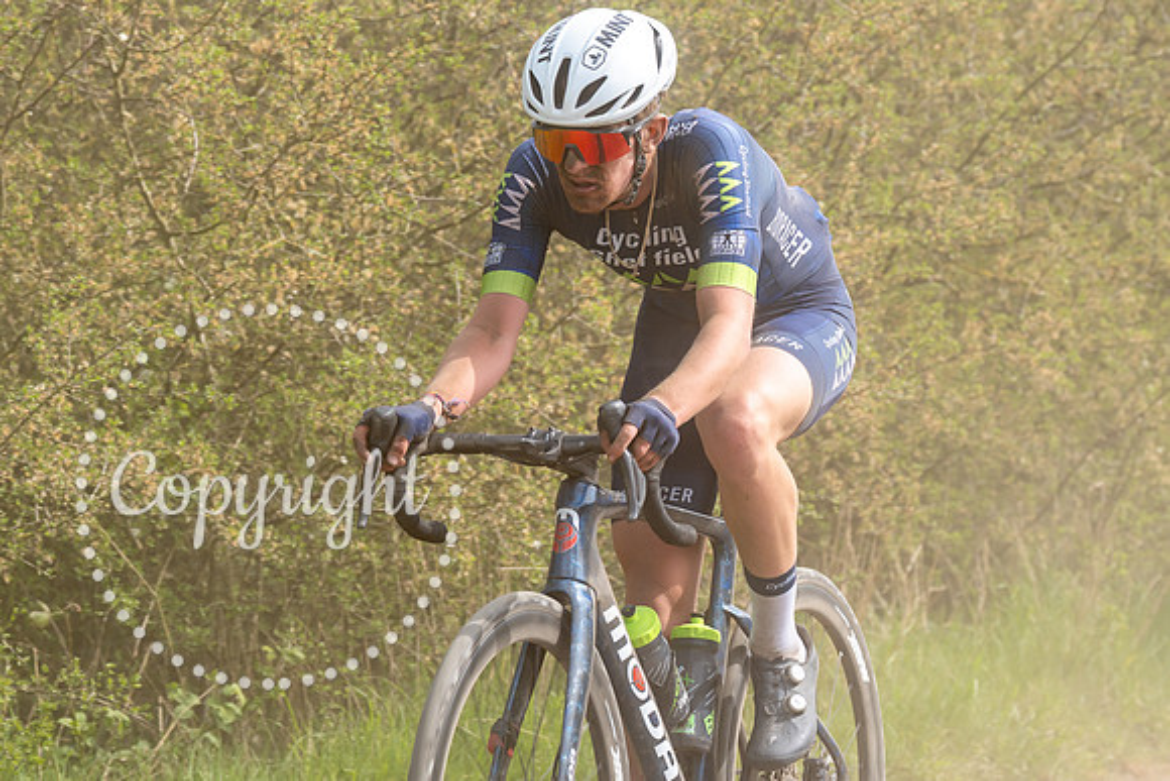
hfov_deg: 14.3
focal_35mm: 144
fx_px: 4670
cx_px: 517
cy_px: 265
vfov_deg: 9.5
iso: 250
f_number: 5
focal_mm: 92
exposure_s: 1/1000
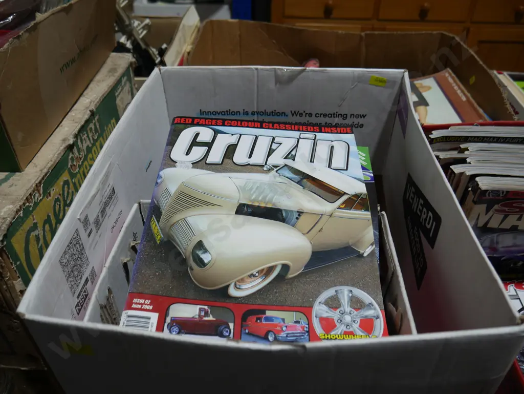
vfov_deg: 49.8
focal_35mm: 28
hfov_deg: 63.4
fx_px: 424
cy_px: 197
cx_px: 262
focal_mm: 14
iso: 200
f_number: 4
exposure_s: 1/125
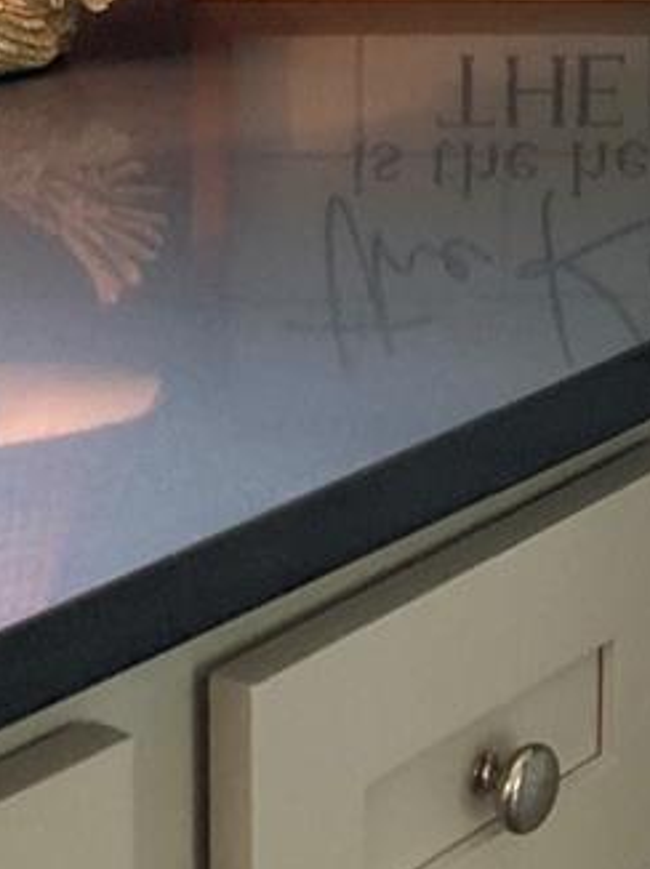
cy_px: -192
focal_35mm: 132
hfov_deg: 11.1
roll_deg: -1.2
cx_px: 709
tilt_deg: -7.7
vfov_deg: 14.4
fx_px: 3309
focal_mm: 3.99
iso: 160
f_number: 1.8
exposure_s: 1/60
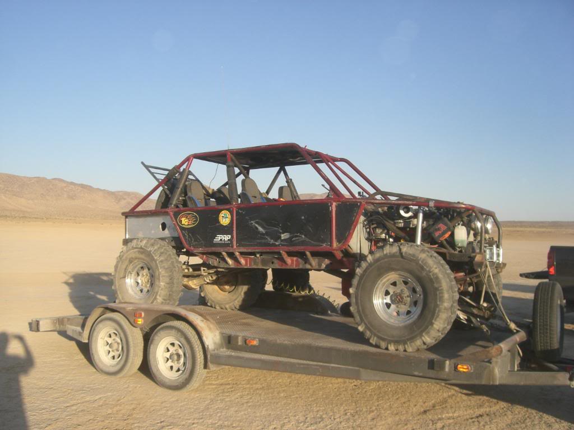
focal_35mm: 38
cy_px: 215
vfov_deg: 37.7
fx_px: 630
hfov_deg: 49.0
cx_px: 287
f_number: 4.3
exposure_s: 1/320
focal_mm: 6.2
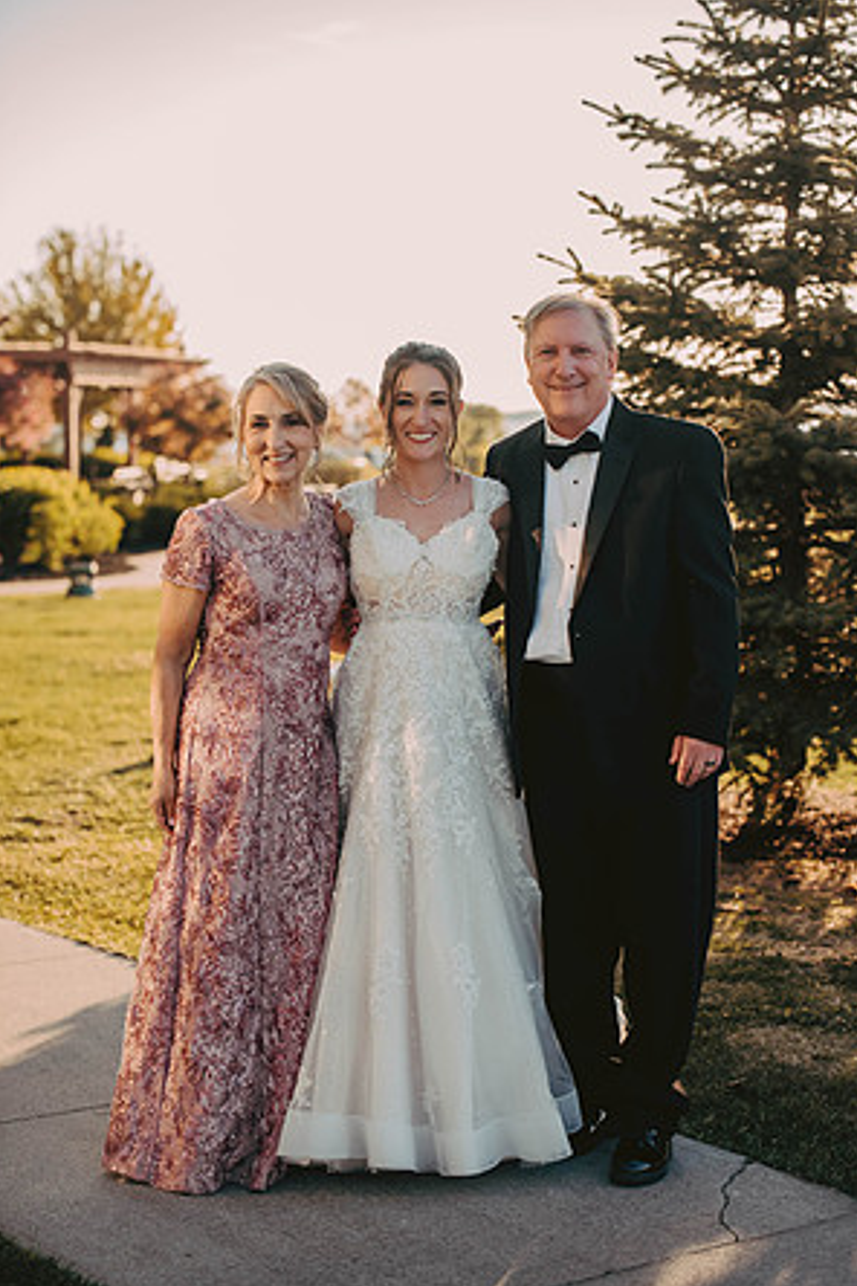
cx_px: 428
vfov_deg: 28.5
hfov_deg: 19.2
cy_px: 649
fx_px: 2535
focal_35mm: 71
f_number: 2.8
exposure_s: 1/2500
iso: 800
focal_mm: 70
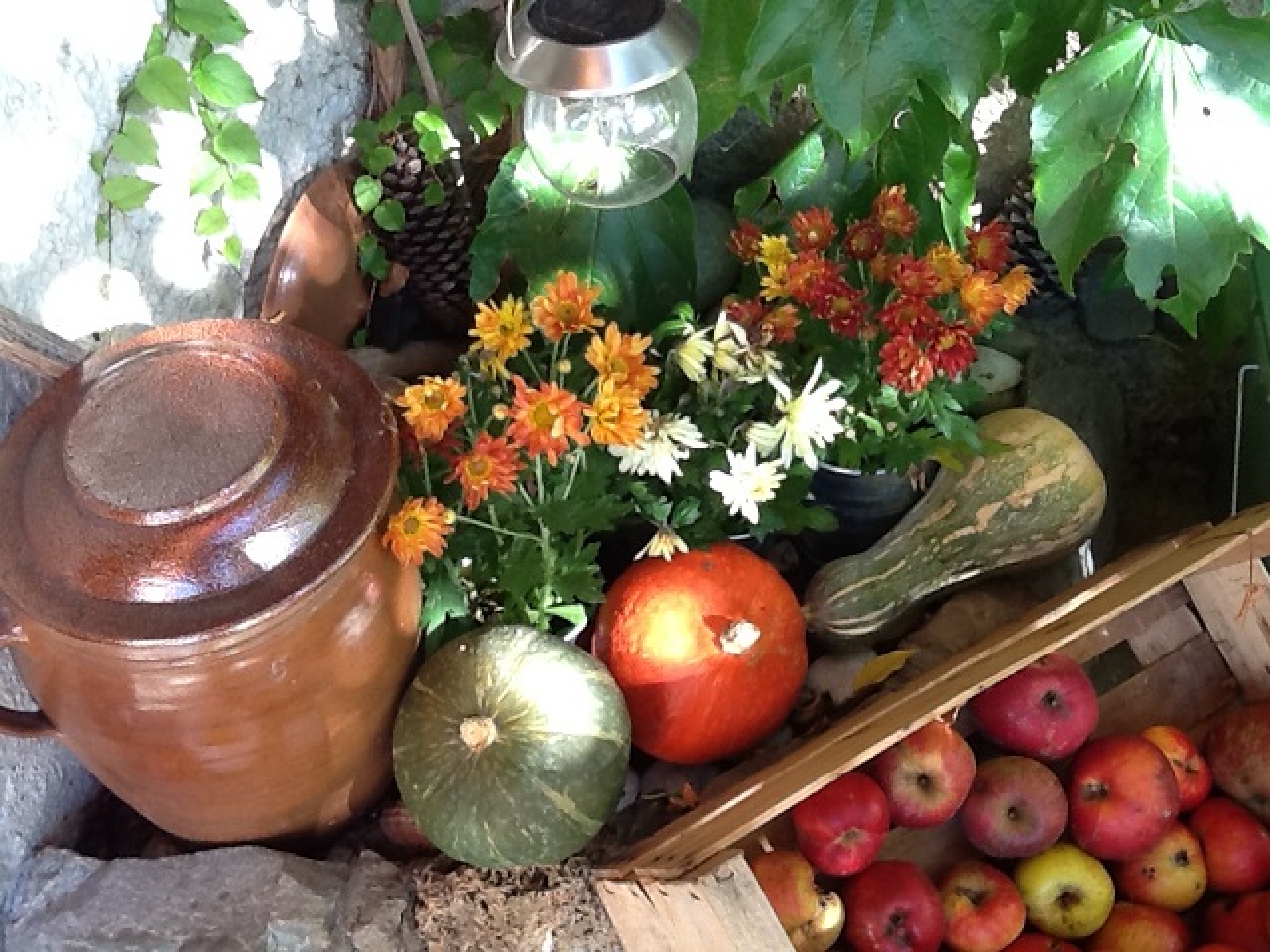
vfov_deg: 32.9
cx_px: 635
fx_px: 1614
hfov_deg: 42.9
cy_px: 476
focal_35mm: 44
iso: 40
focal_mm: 2.03
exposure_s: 1/30
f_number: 2.4
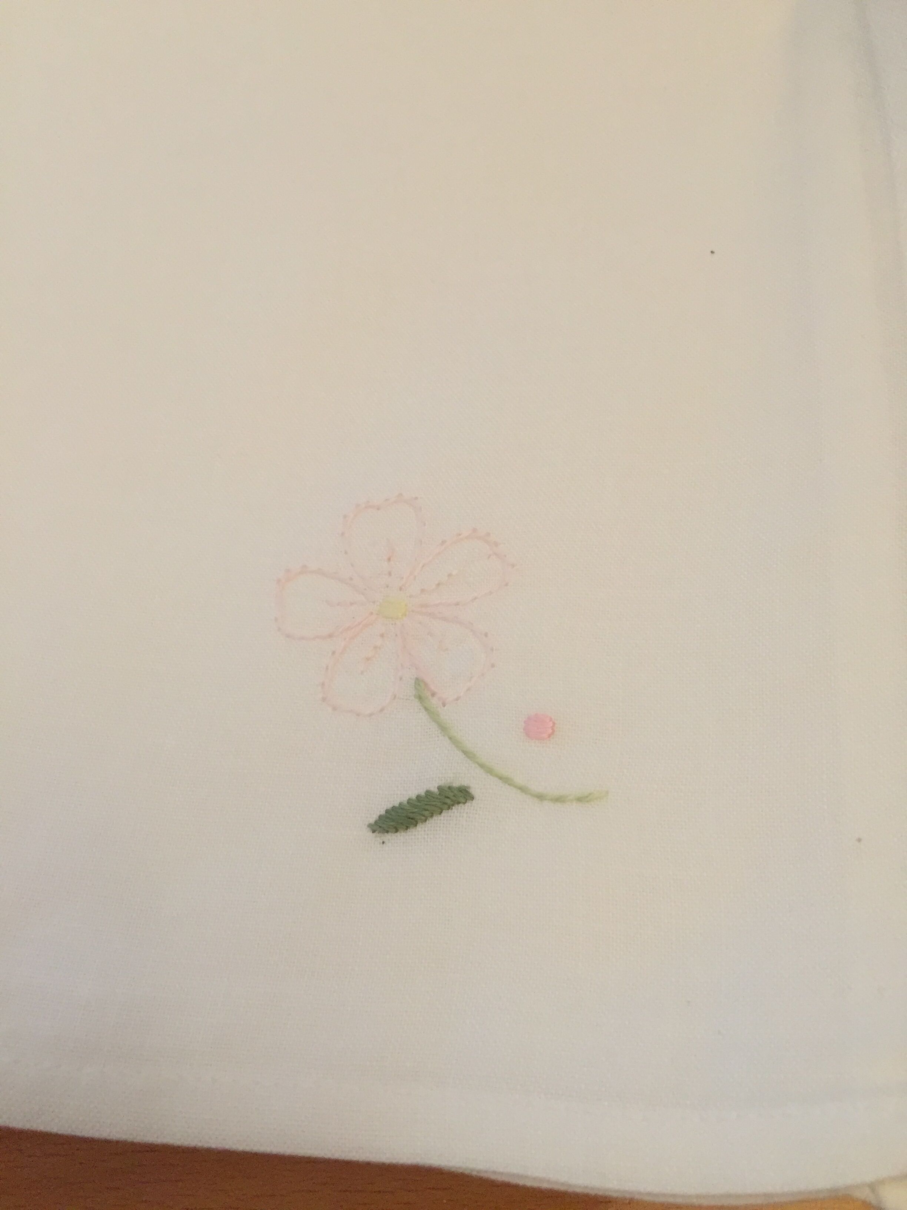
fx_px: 1013
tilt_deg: -68.9
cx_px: 454
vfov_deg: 61.7
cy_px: 605
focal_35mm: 29
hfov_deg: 48.2
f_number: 2.2
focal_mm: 4.15
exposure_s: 1/33
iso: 160
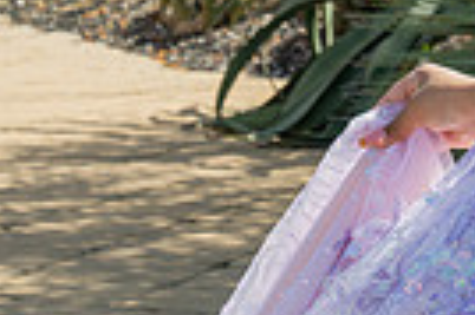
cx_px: 571
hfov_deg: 6.8
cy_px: -97
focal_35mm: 303
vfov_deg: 4.5
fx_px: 3993
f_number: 10
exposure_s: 1/200
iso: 200
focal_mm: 70
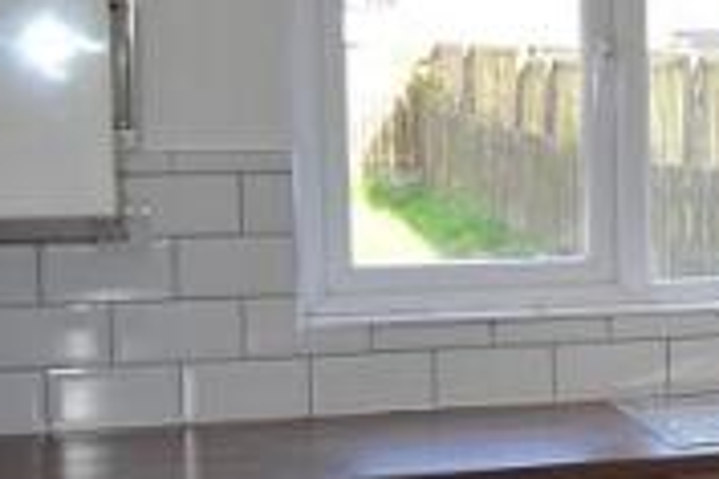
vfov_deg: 13.7
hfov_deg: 17.4
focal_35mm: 100
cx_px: 1202
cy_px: 262
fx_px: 1997
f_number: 4
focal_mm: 18
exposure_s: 1/125
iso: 220
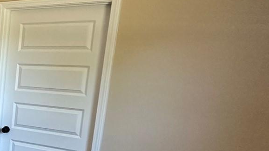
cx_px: -152
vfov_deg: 21.8
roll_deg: -0.6
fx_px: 385
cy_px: 128
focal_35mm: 54
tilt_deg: -11.9
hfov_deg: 26.0
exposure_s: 1/90
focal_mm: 2.22
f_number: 2.2
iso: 320
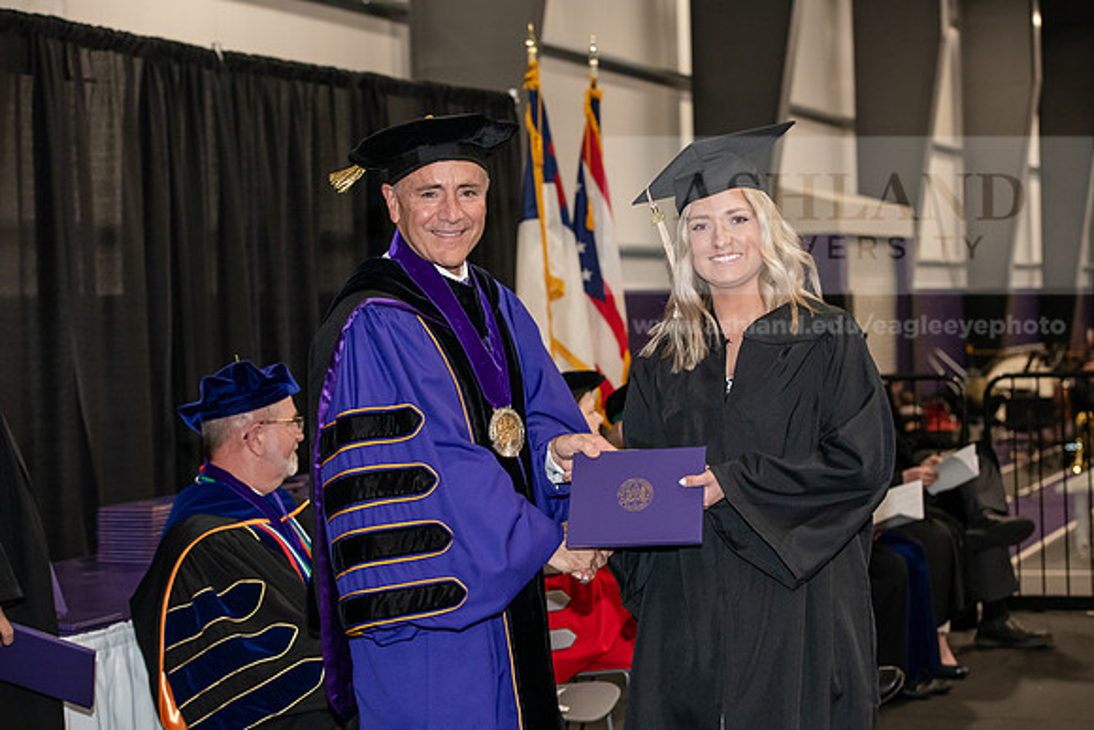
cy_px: 365
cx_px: 547
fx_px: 2128
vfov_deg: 19.5
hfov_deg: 28.8
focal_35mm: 70
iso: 2500
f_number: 5
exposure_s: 1/200
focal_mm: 70
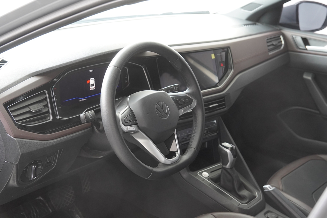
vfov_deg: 26.5
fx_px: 463
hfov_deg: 38.9
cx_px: 164
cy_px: 109
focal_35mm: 51
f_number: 4
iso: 640
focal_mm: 34
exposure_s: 1/60
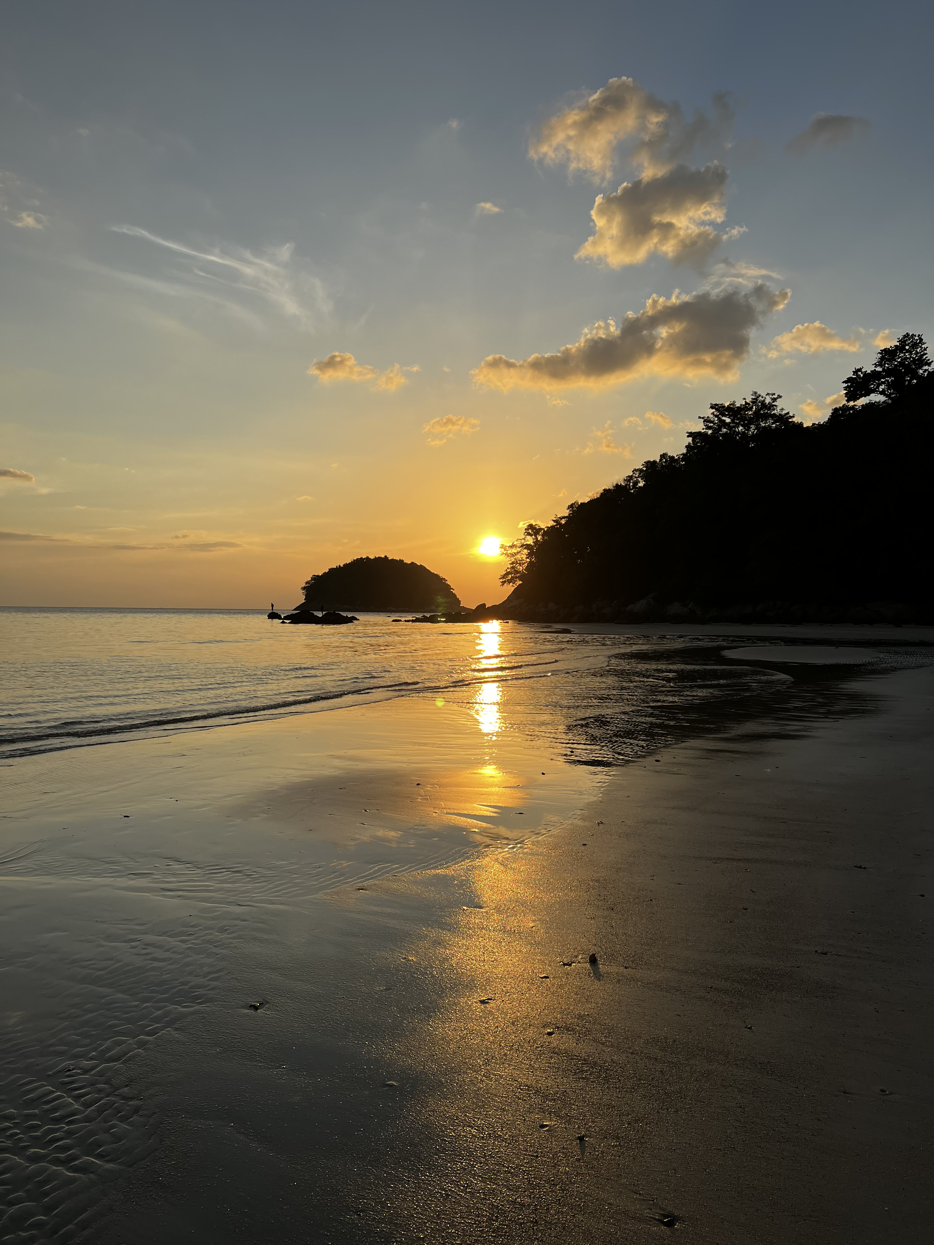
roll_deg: -0.2
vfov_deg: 67.3
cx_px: 467
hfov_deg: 53.1
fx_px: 935
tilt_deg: -0.1
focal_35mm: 26
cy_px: 622
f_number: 1.5
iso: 50
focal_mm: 5.7
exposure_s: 1/6579
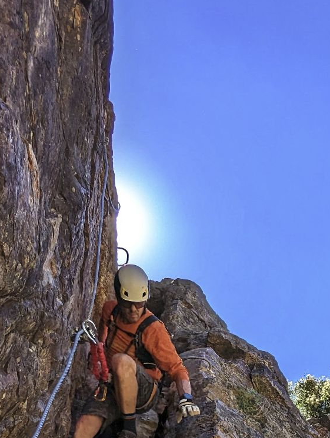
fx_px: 558
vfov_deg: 36.5
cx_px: 282
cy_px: 477
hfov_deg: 31.7
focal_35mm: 44
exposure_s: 1/921
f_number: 2.2
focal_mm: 2.35
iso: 44
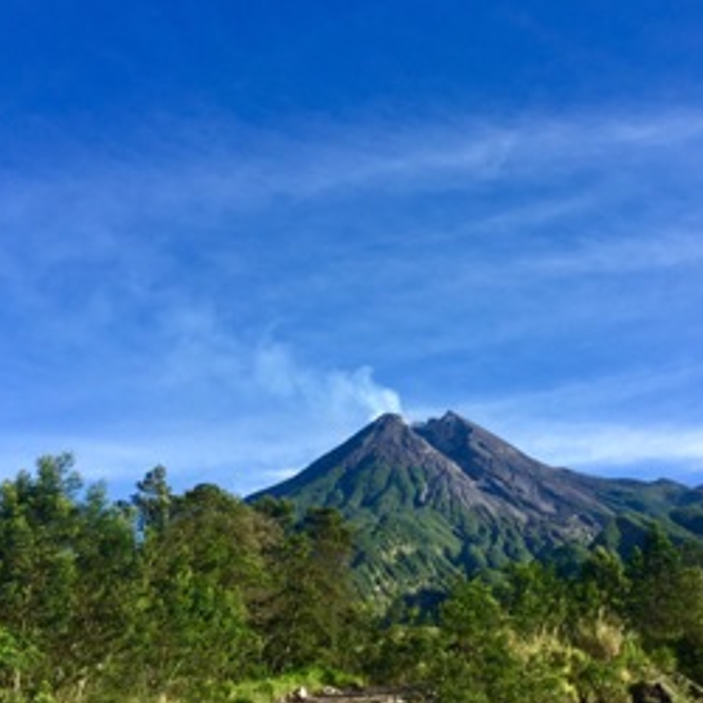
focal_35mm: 41
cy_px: 349
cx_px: 396
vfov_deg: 40.9
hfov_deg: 40.8
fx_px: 942
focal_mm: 4.15
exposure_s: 1/1099
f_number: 2.2
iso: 32
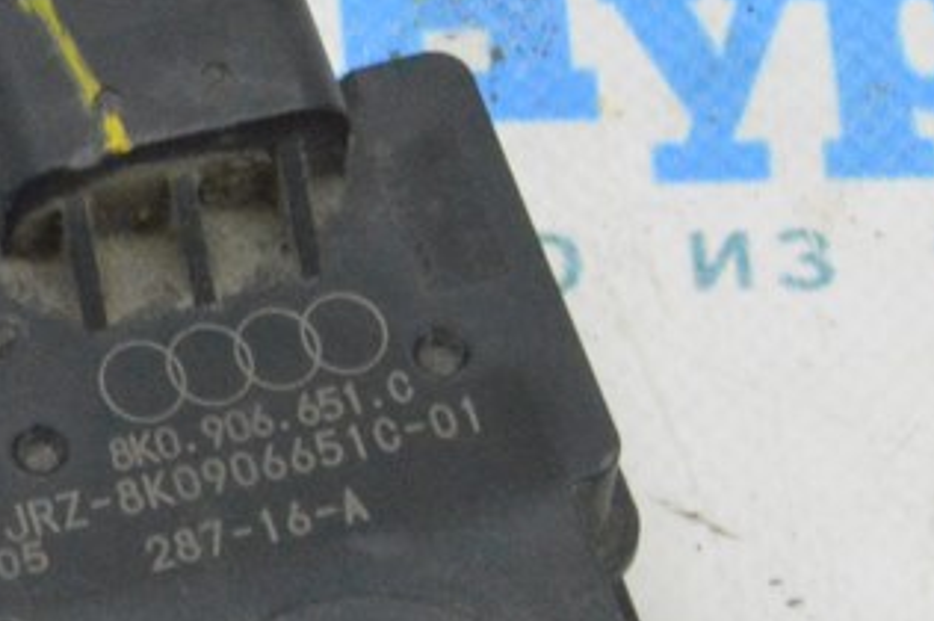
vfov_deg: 5.9
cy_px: 380
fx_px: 6039
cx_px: -106
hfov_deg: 8.8
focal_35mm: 233
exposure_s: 1/15
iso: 6400
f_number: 20
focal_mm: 48
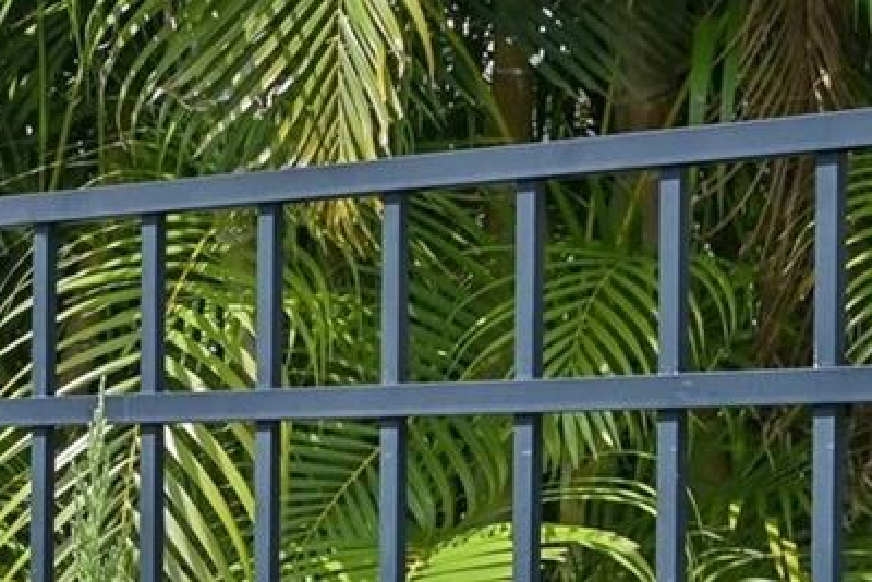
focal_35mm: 120
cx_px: -730
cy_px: 706
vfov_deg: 11.2
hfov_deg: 14.8
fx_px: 2908
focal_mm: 30
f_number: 8
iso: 400
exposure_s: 1/800
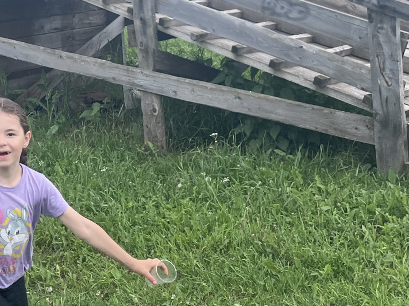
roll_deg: +0.9
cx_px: 34
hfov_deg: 25.8
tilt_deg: -6.0
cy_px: 82
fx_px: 863
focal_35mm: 73
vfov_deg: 20.0
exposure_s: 1/924
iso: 32
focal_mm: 4.2
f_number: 1.6
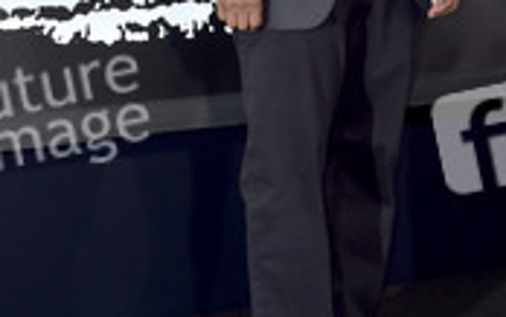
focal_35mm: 89
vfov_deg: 14.4
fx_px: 1228
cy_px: -20
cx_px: 318
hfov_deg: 23.2
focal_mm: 38
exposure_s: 1/200
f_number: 6.3
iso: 250
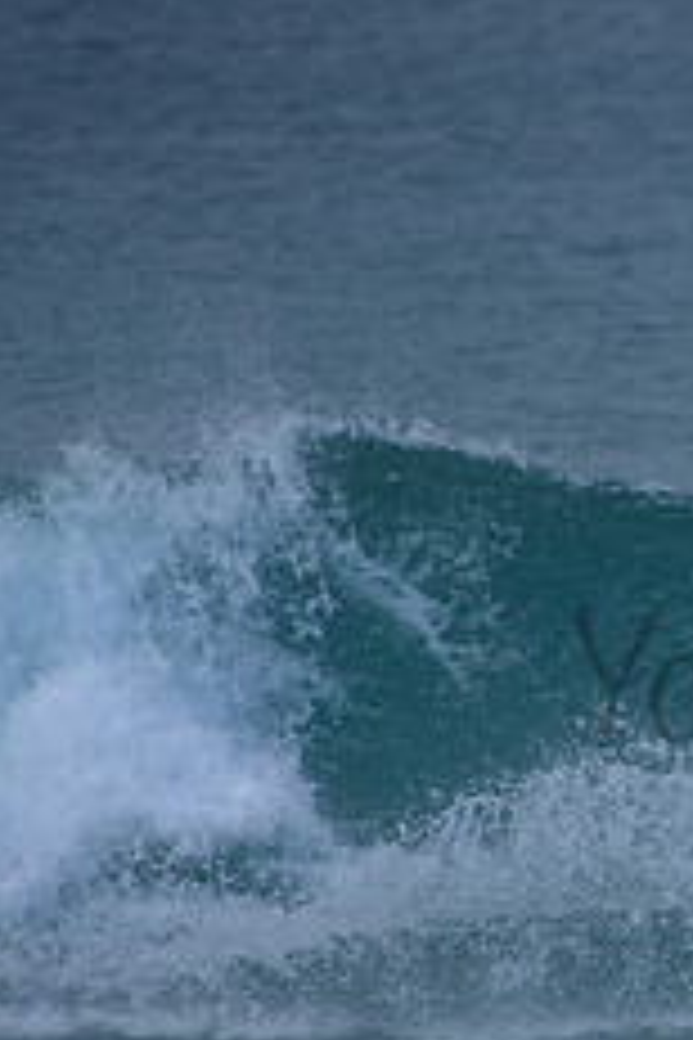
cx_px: 1040
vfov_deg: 1.6
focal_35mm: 1272
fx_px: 36726
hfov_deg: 1.1
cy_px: 637
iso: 140
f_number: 5.6
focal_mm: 500
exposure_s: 1/800
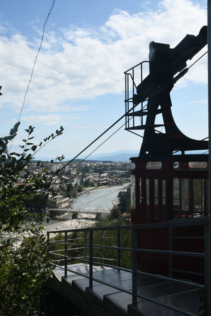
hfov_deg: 40.0
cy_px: 158
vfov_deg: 57.2
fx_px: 290
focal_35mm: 33
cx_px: 106
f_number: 13
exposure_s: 1/40
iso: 100
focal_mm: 22
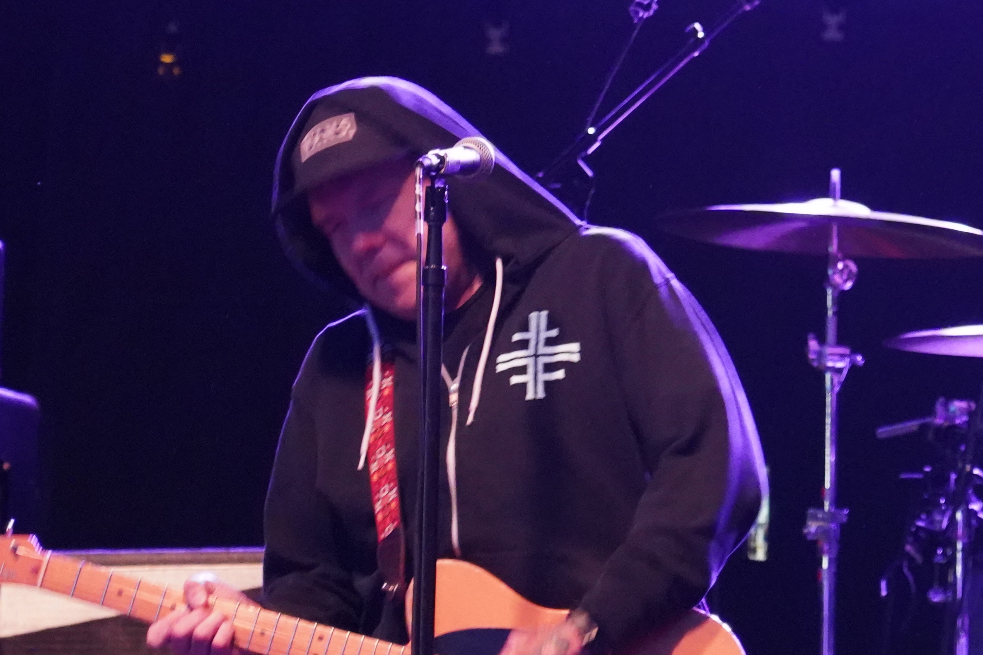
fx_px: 7181
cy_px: 202
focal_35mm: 263
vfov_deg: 5.2
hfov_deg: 7.8
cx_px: 906
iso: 12800
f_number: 4
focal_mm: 104
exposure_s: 1/125
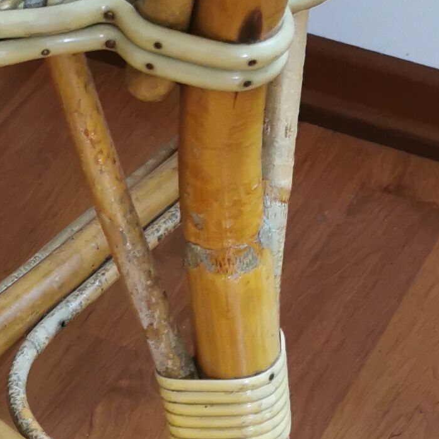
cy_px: 390
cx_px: -47
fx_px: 1794
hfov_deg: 13.7
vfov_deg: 13.8
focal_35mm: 125
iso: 250
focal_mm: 5.58
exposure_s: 1/50
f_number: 1.8
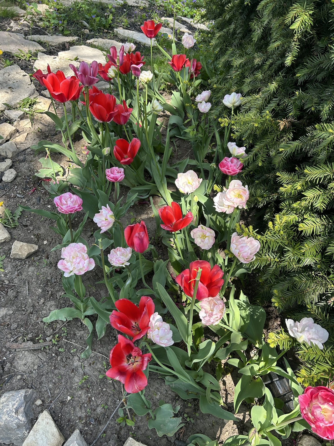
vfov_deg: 67.3
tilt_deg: -43.7
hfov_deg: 53.1
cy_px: 223
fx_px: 334
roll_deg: -18.5
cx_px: 167
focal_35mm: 26
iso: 50
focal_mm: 5.7
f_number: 1.5
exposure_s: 1/461
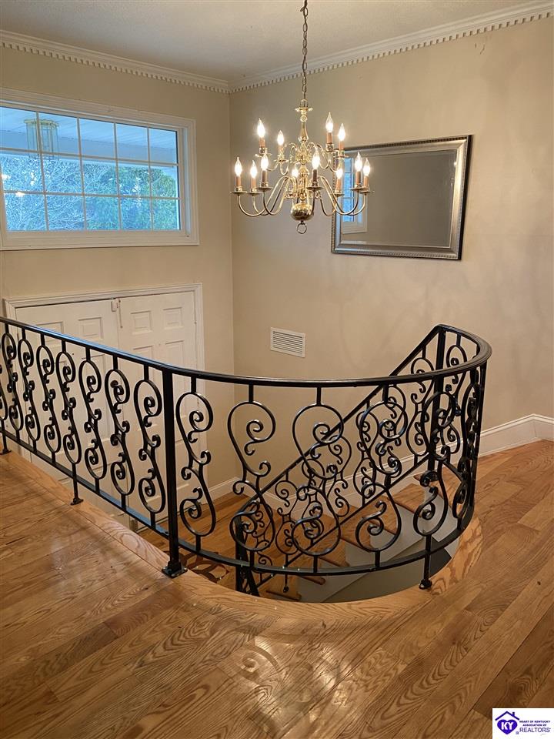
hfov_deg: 53.1
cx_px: 277
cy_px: 370
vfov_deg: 67.3
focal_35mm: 26
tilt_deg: -13.7
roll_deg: -1.0
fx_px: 555
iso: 125
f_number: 1.8
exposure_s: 1/60
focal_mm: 4.25
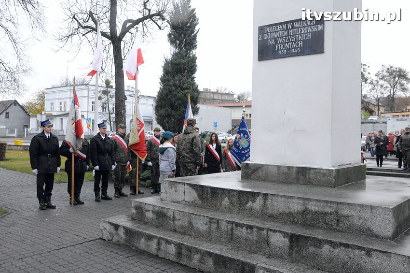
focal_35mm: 32
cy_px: 136
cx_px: 205
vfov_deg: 41.6
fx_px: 358
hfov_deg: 59.5
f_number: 8
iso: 1600
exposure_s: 1/250
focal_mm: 21
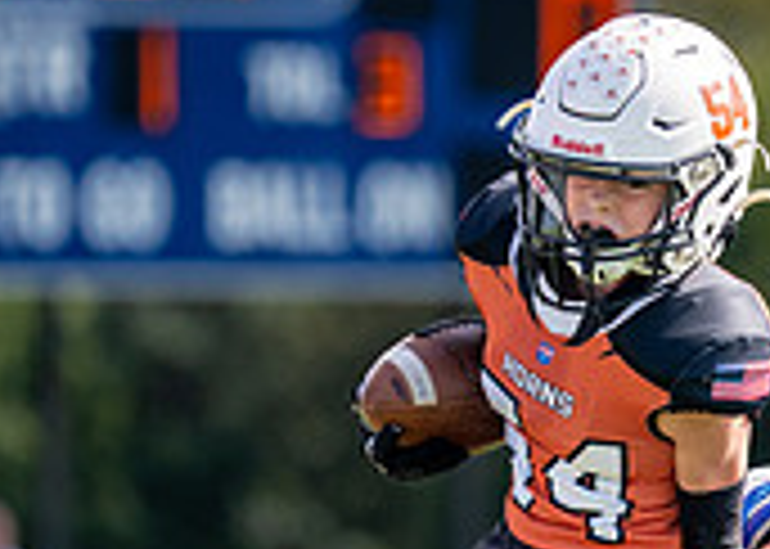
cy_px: 363
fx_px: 18034
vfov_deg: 1.7
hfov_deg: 2.4
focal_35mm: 825
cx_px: 686
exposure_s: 1/2500
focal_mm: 200
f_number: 2.8
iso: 160
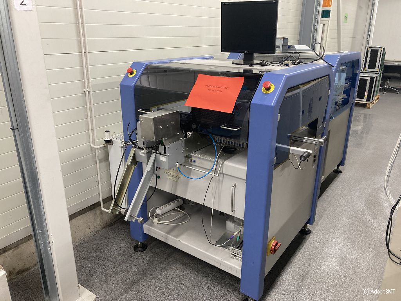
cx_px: 200
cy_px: 150
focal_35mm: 28
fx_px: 324
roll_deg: +0.2
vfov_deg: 49.7
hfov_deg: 63.4
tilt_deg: -19.1
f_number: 1.8
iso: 80
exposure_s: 1/50
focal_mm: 3.99
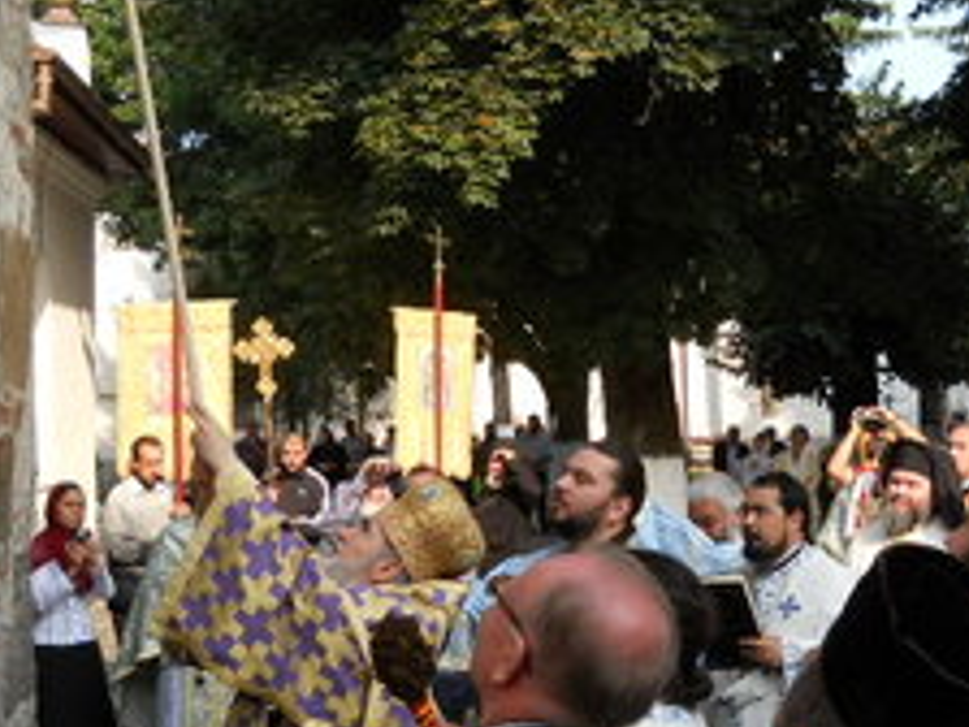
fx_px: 1792
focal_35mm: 64
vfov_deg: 22.9
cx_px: 545
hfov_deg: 30.2
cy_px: 383
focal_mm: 6.72
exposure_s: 1/320
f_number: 3.1
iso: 80
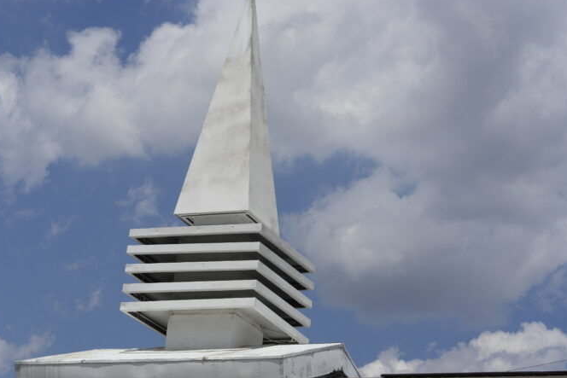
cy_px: 188
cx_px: 263
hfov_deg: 22.9
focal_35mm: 89
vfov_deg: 15.4
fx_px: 1402
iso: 100
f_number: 10
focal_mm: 50
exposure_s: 1/400
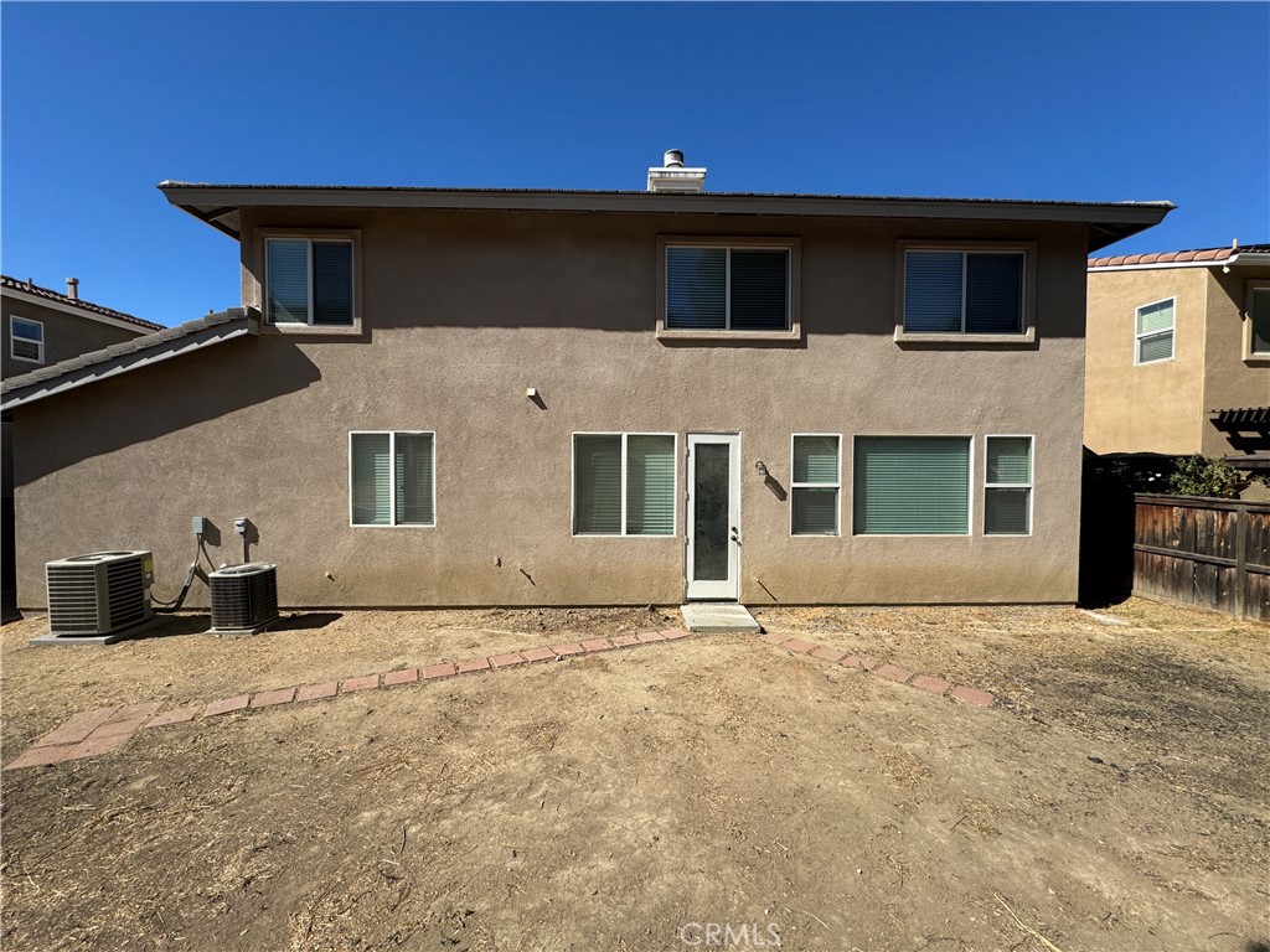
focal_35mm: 14
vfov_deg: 85.7
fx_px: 514
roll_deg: -1.0
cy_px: 476
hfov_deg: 102.1
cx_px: 635
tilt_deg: -0.2
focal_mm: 2.22
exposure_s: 1/2494
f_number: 2.2
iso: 50
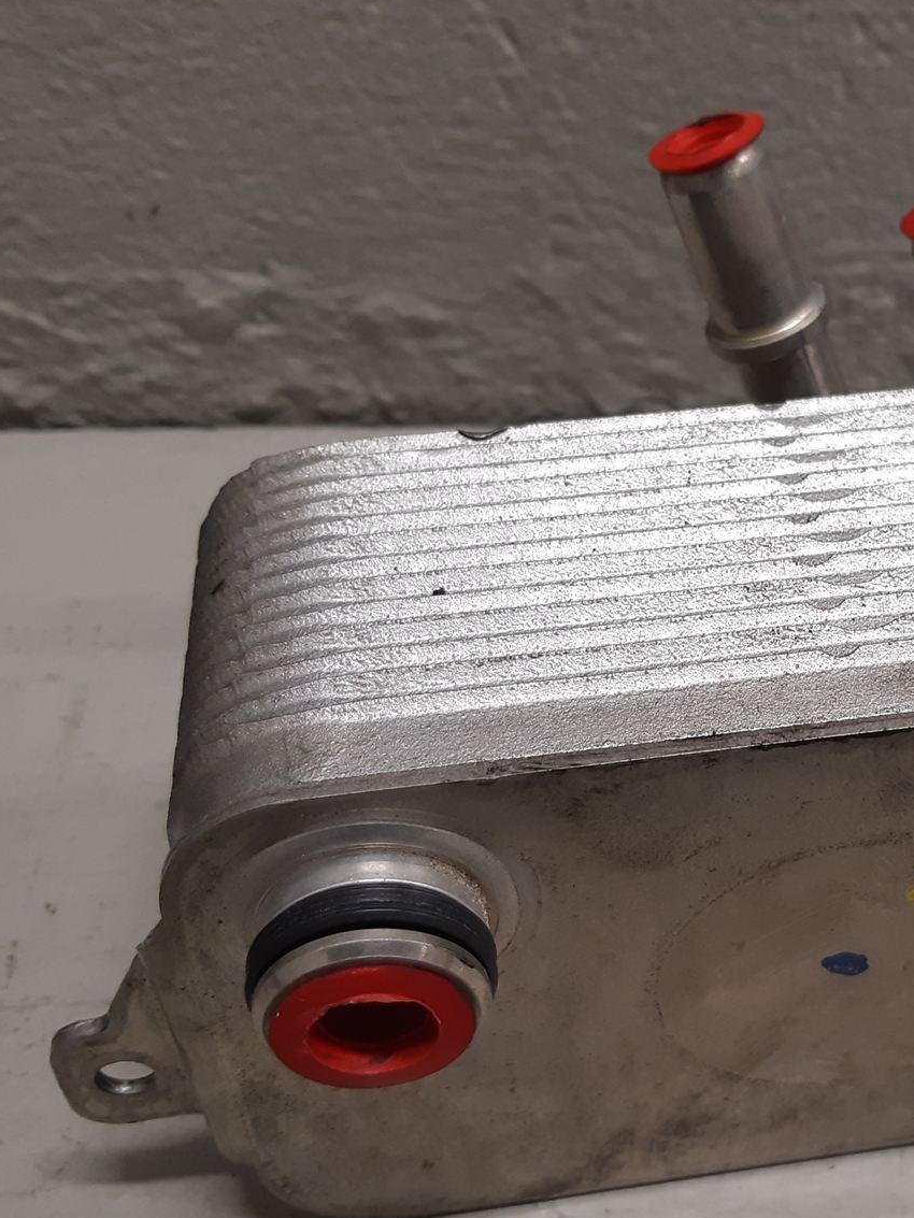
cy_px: 641
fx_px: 1654
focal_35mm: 47
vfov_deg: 40.4
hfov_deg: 29.9
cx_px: 775
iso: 100
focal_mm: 3.93
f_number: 1.7
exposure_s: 1/50
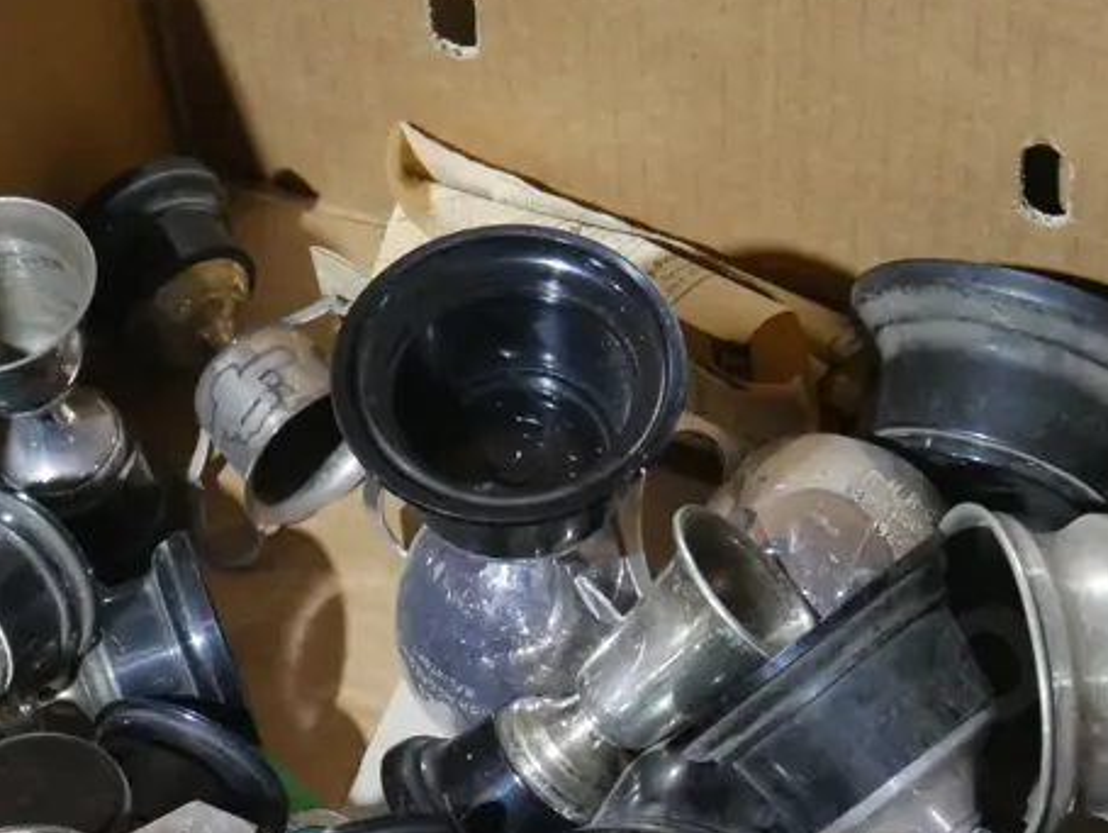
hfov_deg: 15.6
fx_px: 4036
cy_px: 880
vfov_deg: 11.6
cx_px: 699
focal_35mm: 126
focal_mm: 28
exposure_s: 1/60
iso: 2500
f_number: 5.3
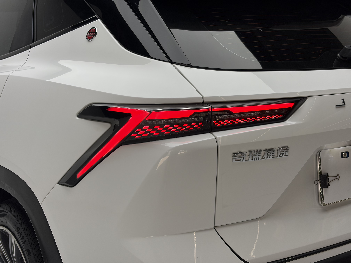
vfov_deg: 28.0
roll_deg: +0.0
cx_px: 176
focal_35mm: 52
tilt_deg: -9.7
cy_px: 132
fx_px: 527
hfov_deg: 36.8
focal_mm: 5.96
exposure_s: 1/379
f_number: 1.6
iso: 32
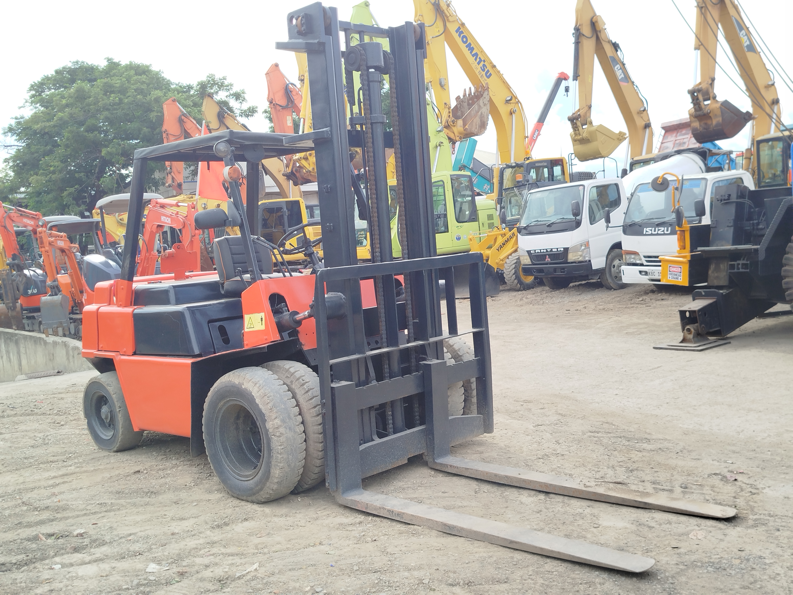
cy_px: 298
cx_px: 396
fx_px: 825
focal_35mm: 36
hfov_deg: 51.4
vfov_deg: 39.7
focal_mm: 5.31
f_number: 1.7
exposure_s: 1/405
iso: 50
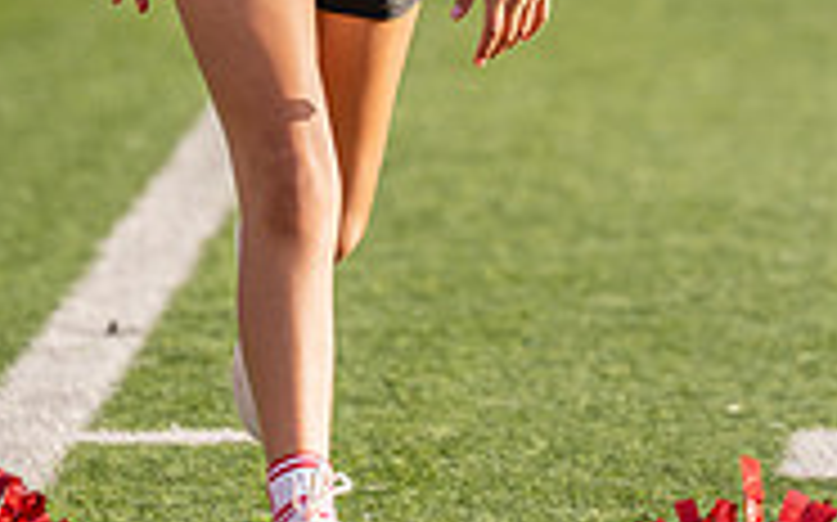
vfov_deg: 2.0
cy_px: -241
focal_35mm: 665
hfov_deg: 3.2
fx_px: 15160
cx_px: 306
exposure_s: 1/3200
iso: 250
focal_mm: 158
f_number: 2.8
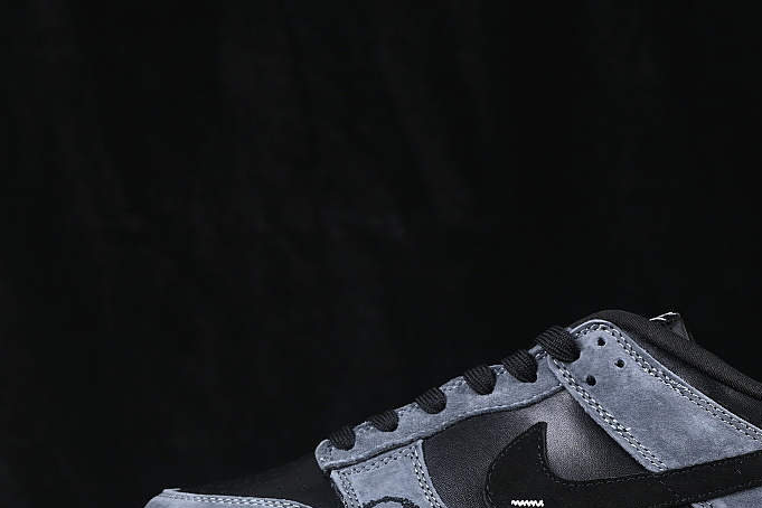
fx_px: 2519
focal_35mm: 119
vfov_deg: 11.5
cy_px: 394
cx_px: 540
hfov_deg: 17.1
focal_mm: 50
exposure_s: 1/60
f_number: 6.3
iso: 160
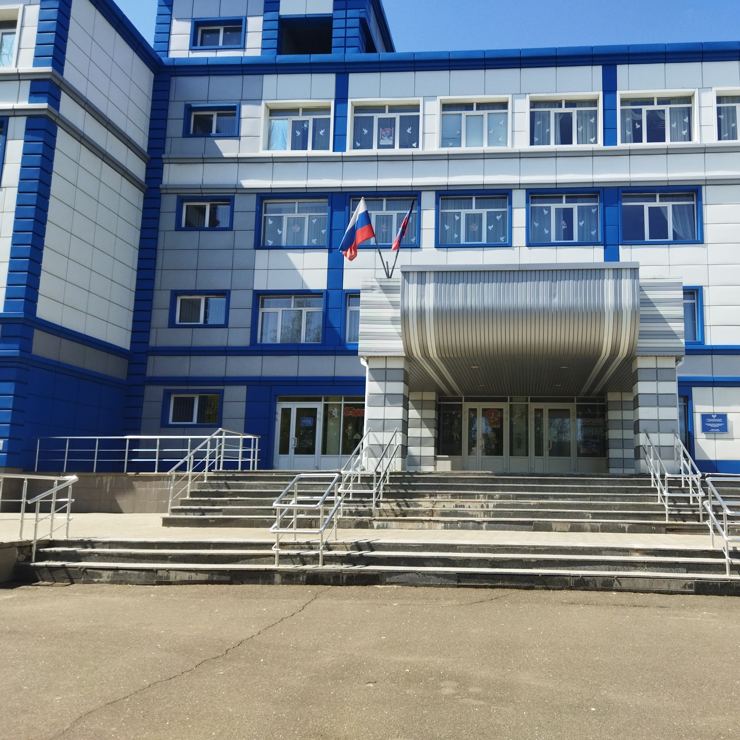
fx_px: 774
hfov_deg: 50.5
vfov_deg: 51.1
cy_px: 368
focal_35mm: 32
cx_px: 466
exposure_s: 1/2122
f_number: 1.79
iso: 100
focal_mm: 4.71
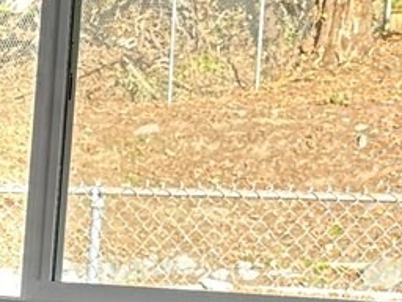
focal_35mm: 150
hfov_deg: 11.5
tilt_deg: -9.9
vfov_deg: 9.6
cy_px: 453
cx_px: -476
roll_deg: -0.6
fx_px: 1742
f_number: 1.78
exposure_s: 1/152
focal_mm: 6.86
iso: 125
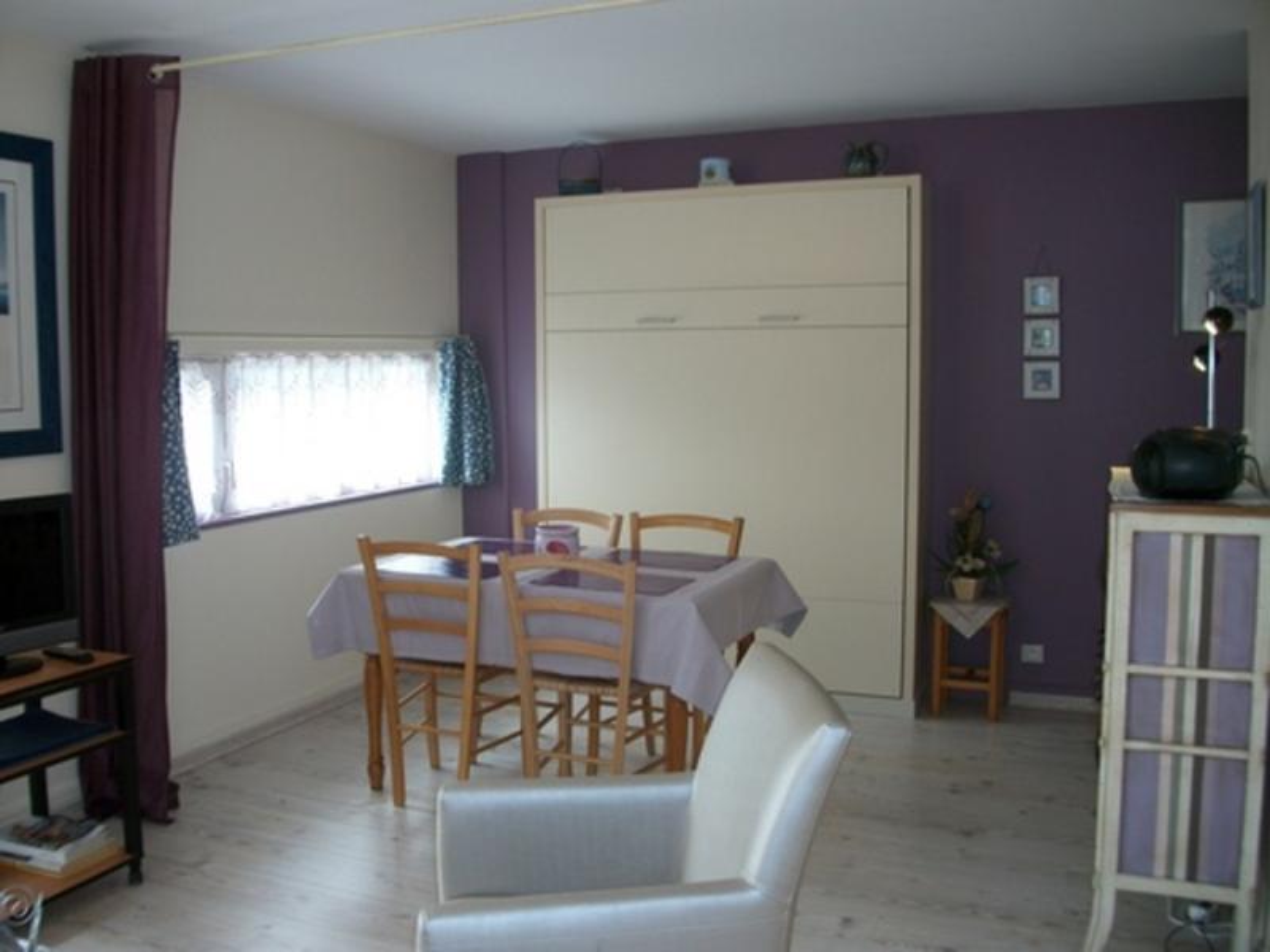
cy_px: 476
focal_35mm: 31
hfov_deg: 58.4
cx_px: 635
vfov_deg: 45.4
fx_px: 1137
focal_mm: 5.7
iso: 80
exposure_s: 1/66.4
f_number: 2.9
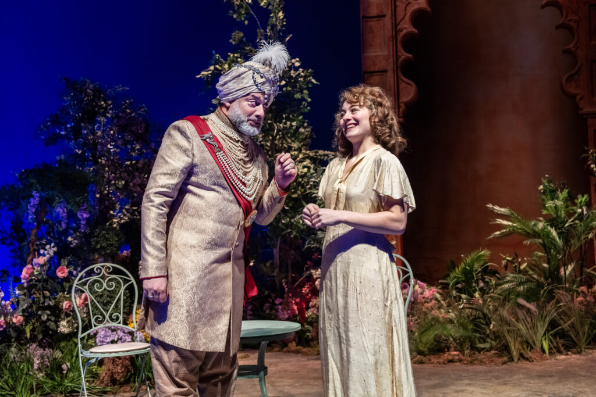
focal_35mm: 49
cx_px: 298
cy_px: 198
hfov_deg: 40.3
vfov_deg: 27.5
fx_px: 811
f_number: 5
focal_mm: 49
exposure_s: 1/200
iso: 2000
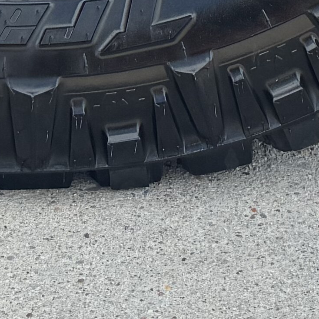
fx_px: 1720
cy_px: -401
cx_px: 208
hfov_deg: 10.6
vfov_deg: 9.6
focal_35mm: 165
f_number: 1.78
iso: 80
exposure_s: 1/1637
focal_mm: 6.76
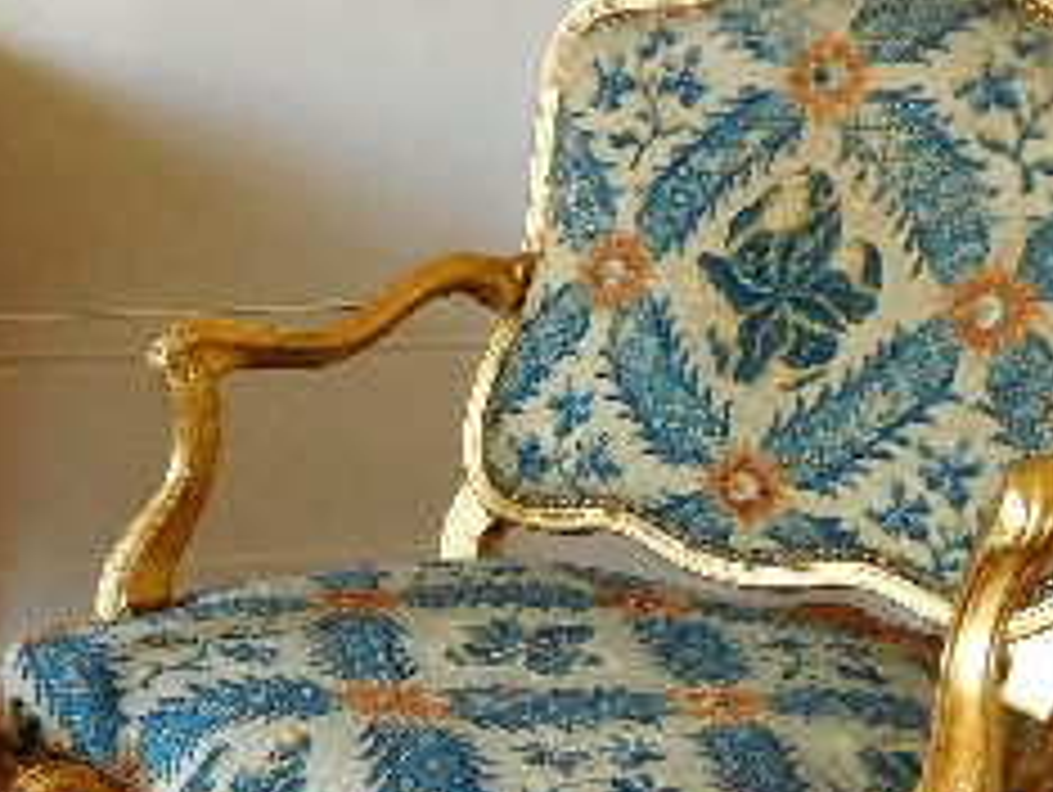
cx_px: 0
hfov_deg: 28.4
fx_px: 1949
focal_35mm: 64
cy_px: 612
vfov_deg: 22.7
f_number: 3.4
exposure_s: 1/8
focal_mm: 4.5
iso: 200
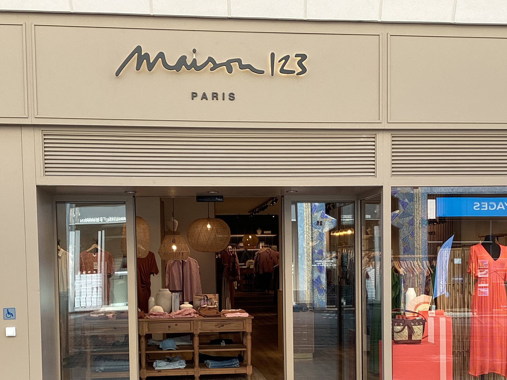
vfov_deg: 28.6
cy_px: 297
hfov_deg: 38.2
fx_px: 732
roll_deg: +1.3
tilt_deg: -2.1
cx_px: 261
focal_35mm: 50
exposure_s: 1/152
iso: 25
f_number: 2.4
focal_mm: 3.3
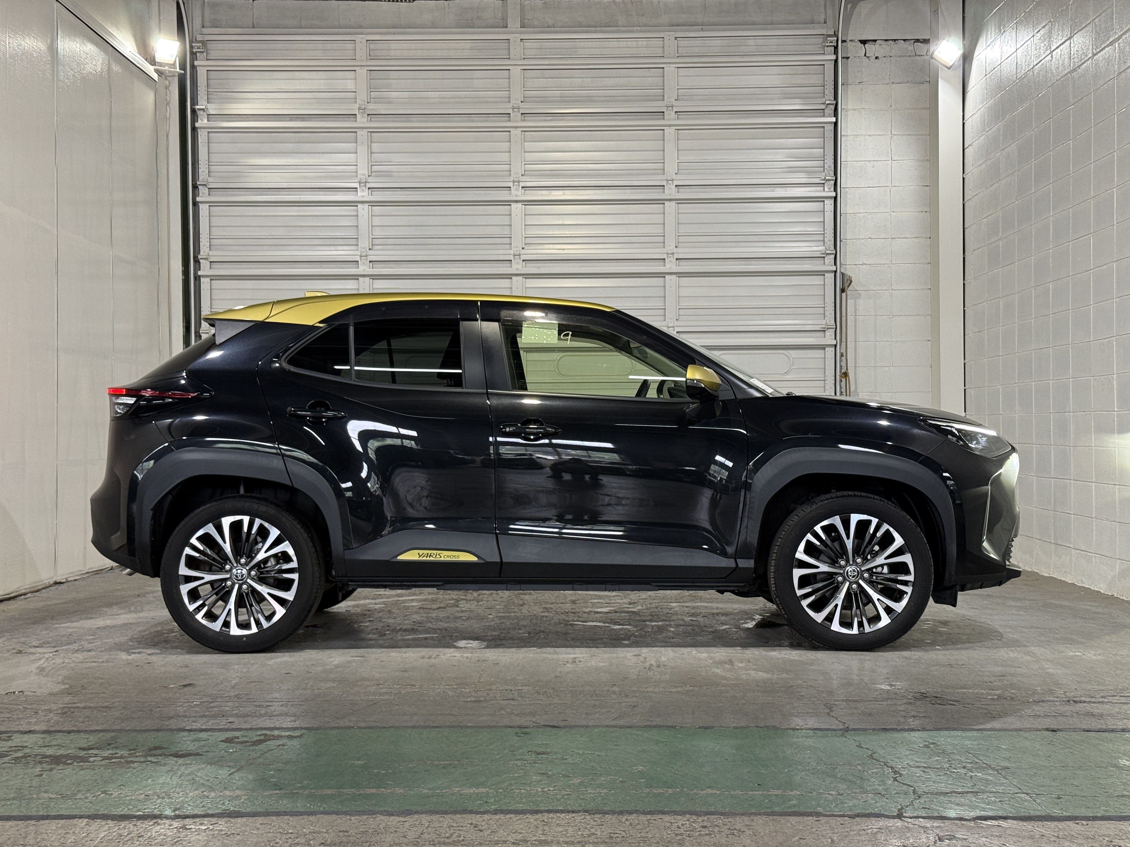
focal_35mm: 49
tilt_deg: +0.6
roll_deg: +0.3
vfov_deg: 29.7
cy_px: 430
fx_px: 1599
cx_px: 566
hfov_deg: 38.9
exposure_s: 1/60
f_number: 1.78
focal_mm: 6.76
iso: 80
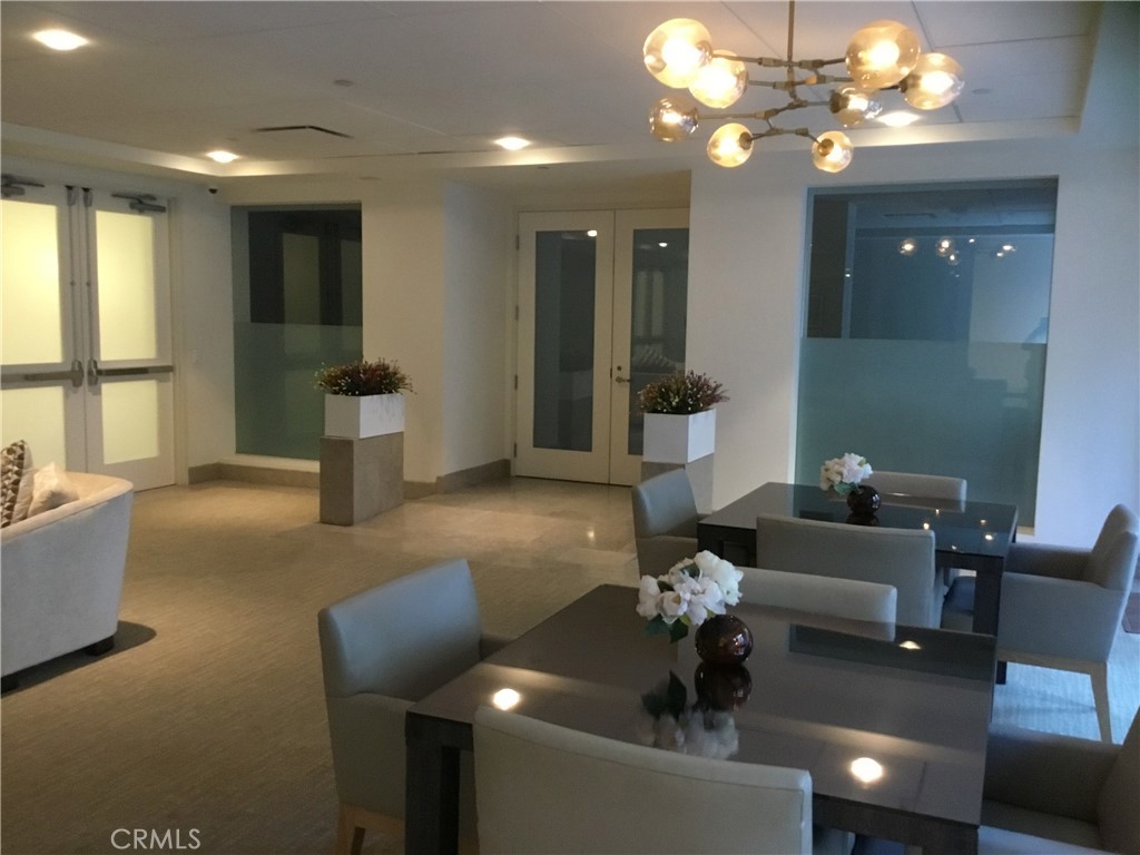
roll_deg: -0.1
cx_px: 570
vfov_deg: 45.4
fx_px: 1021
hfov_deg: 58.4
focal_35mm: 31
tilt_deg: -6.9
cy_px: 428
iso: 250
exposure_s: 1/15
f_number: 2.4
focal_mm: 3.3
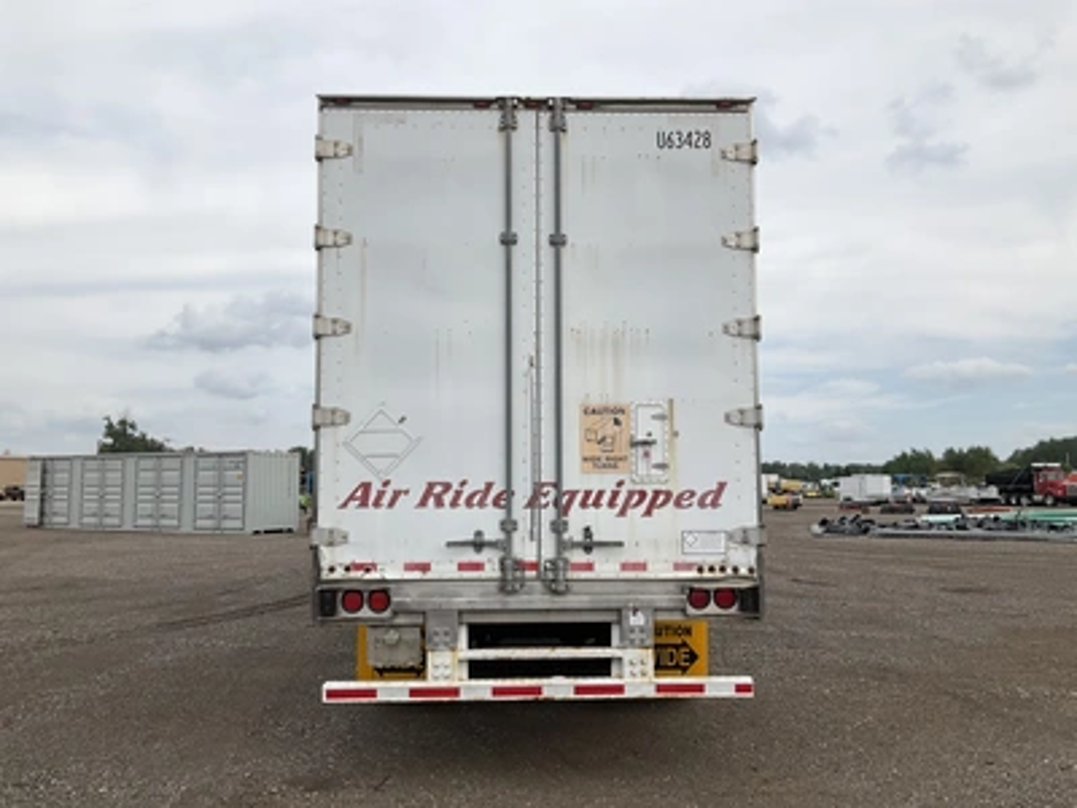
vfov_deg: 48.2
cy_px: 404
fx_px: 902
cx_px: 538
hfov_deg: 61.7
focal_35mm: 29
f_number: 1.8
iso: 25
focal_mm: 3
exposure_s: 1/2667
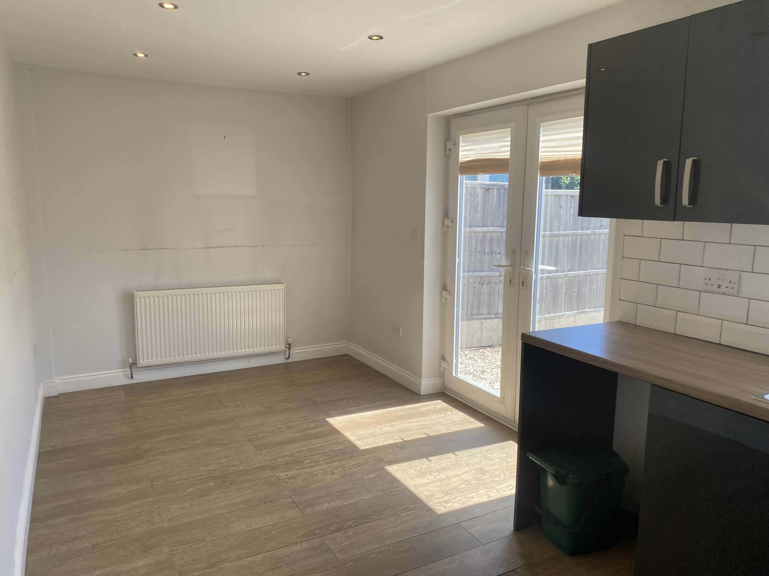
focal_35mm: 26
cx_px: 384
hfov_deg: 67.3
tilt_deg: -12.3
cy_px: 288
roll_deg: +0.6
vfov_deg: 53.1
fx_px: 578
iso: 32
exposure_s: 1/456
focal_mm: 4.25
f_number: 1.8
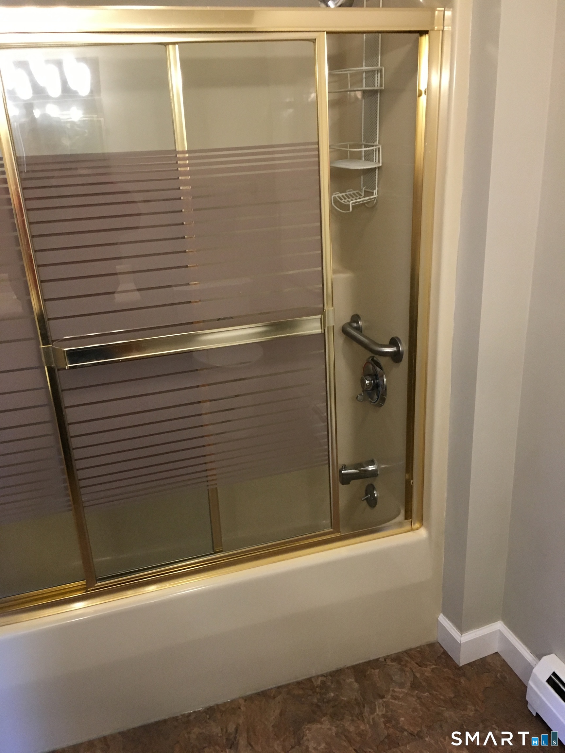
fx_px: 631
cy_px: 376
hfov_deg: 48.2
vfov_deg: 61.7
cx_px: 282
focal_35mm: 29
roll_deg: +4.3
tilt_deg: -18.8
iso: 125
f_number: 2.2
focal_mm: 4.15
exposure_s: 1/30
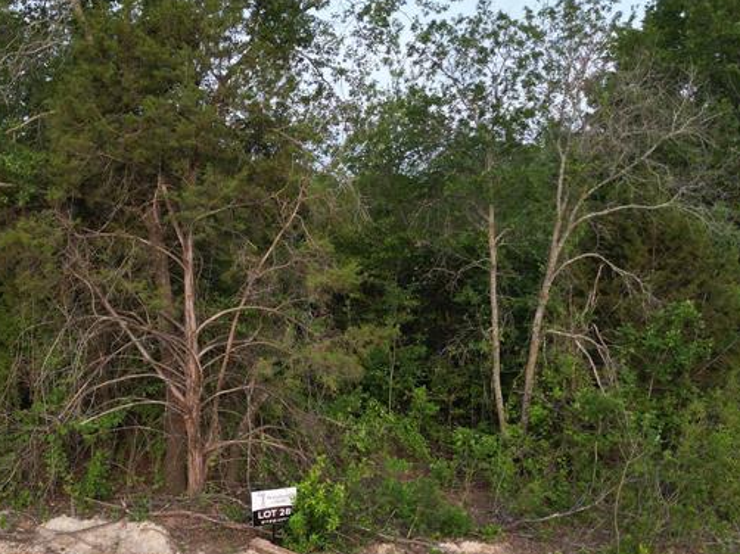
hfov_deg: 38.8
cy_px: 340
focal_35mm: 49
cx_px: 313
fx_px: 1047
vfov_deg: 29.6
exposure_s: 1/640
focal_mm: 6.72
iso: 130
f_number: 1.7
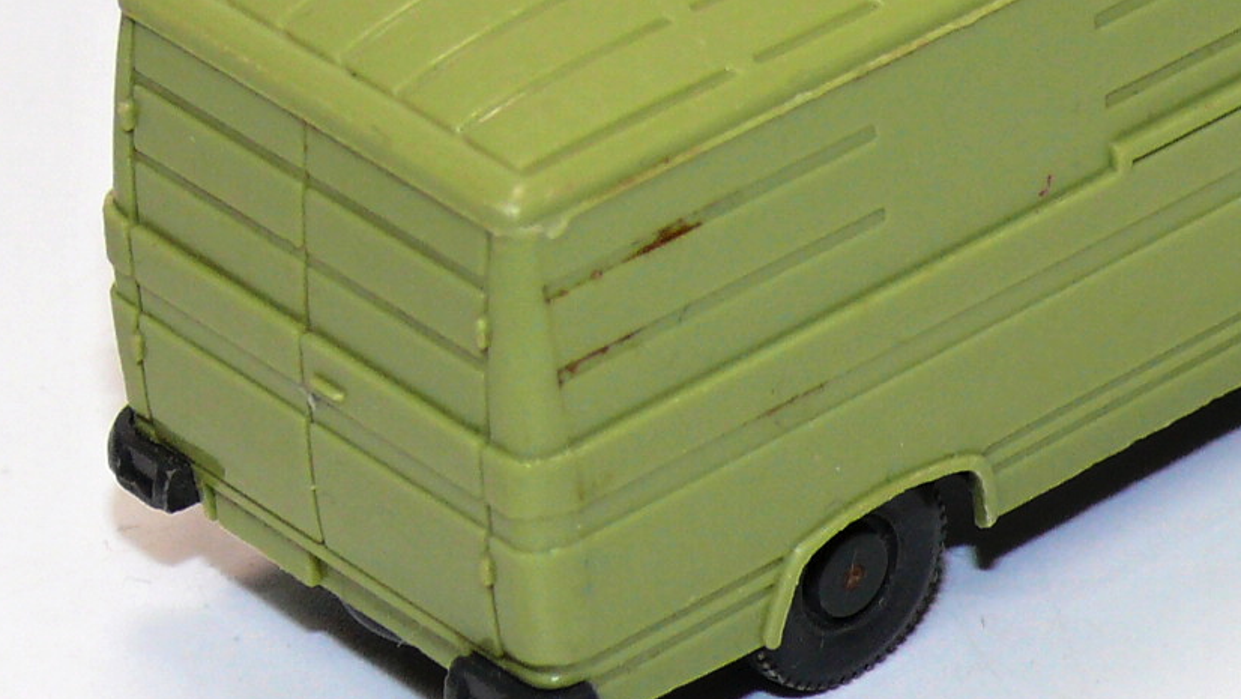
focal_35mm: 232
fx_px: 7636
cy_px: 47
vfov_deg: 5.2
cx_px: 965
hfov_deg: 9.3
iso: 100
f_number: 4
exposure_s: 1/30
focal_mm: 14
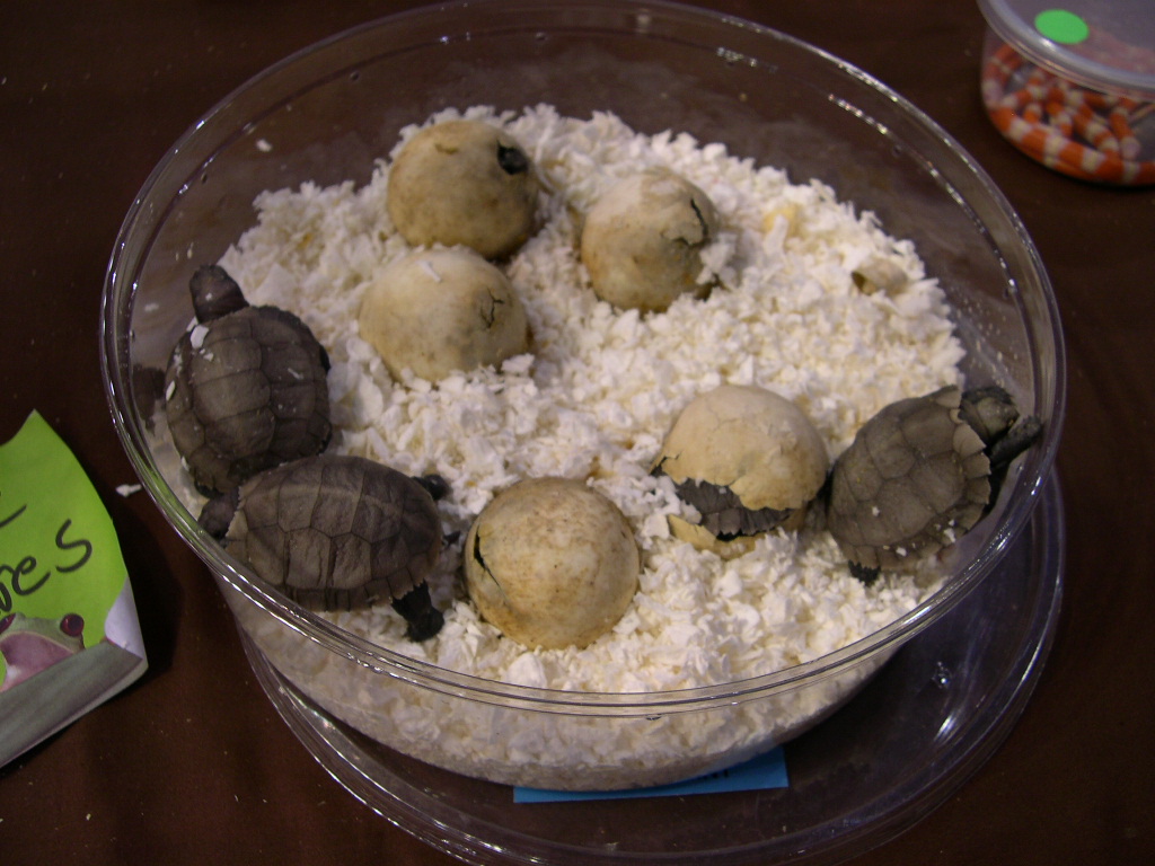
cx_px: 578
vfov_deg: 37.7
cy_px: 433
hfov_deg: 49.0
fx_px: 1268
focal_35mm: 38
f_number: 2.8
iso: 100
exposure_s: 1/39.8
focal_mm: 8
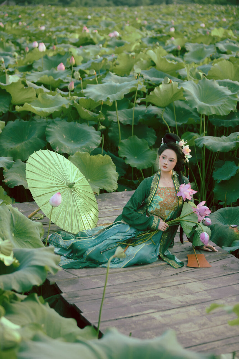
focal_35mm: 70
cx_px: 120
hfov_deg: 19.5
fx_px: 697
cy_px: 180
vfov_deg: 28.8
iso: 200
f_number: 2.8
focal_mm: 70
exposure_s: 1/640
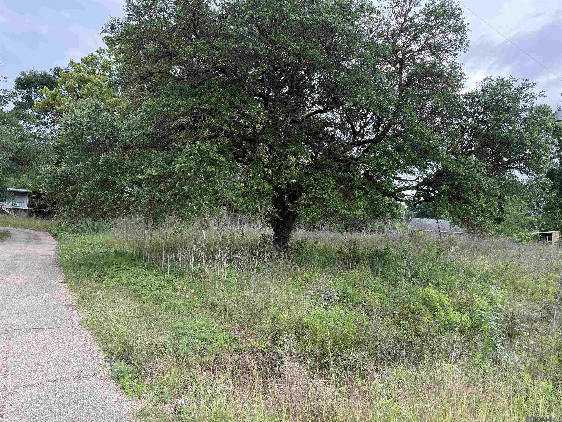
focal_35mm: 24
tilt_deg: +2.2
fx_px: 390
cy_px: 211
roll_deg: -4.6
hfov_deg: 71.6
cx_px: 281
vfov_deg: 56.8
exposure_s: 1/379
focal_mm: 6.76
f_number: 1.78
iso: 100
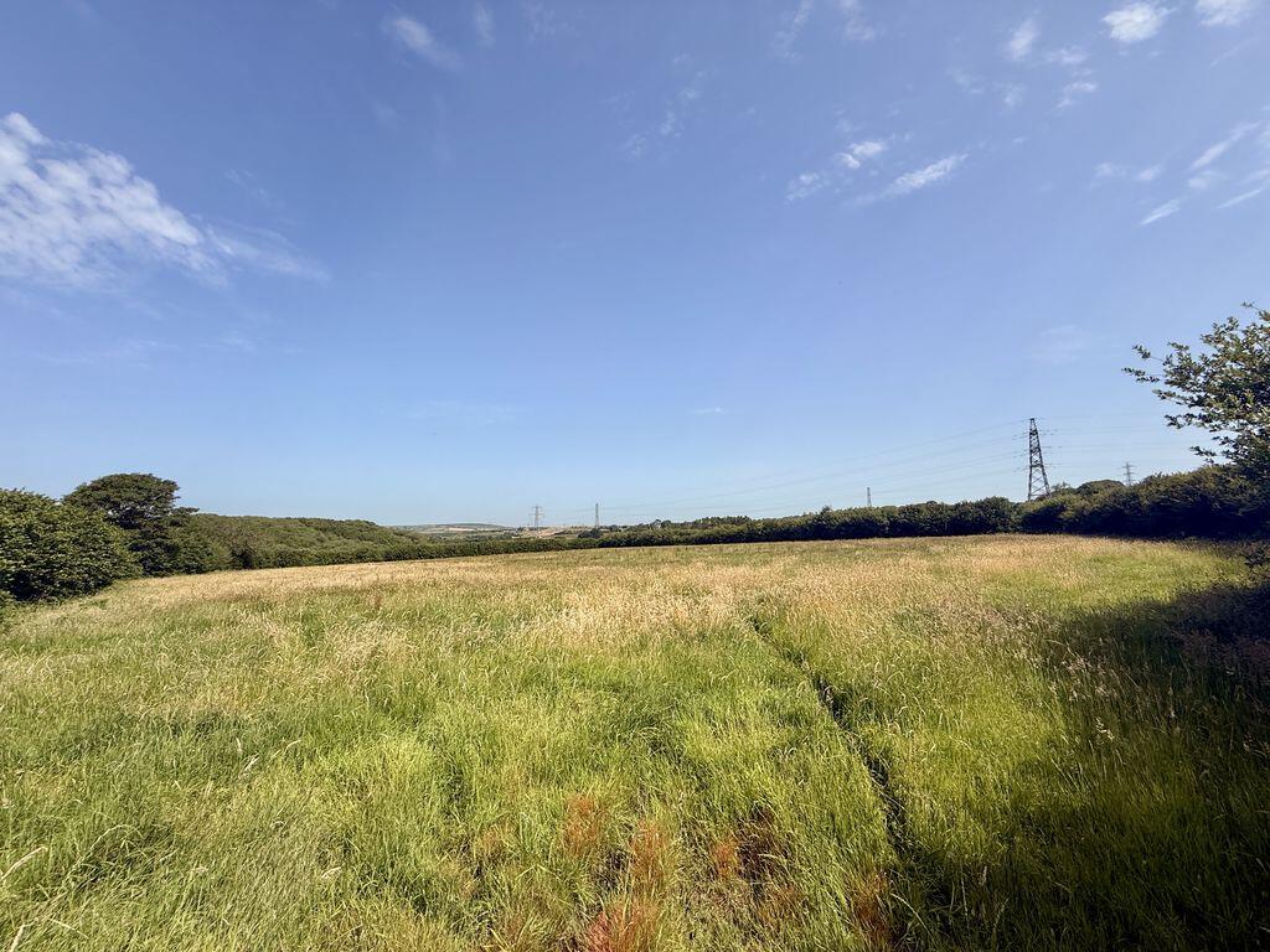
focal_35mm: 14
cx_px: 635
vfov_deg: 85.7
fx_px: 514
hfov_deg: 102.1
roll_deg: +0.0
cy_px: 476
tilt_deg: +6.0
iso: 50
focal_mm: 2.22
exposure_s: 1/2717
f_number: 2.2
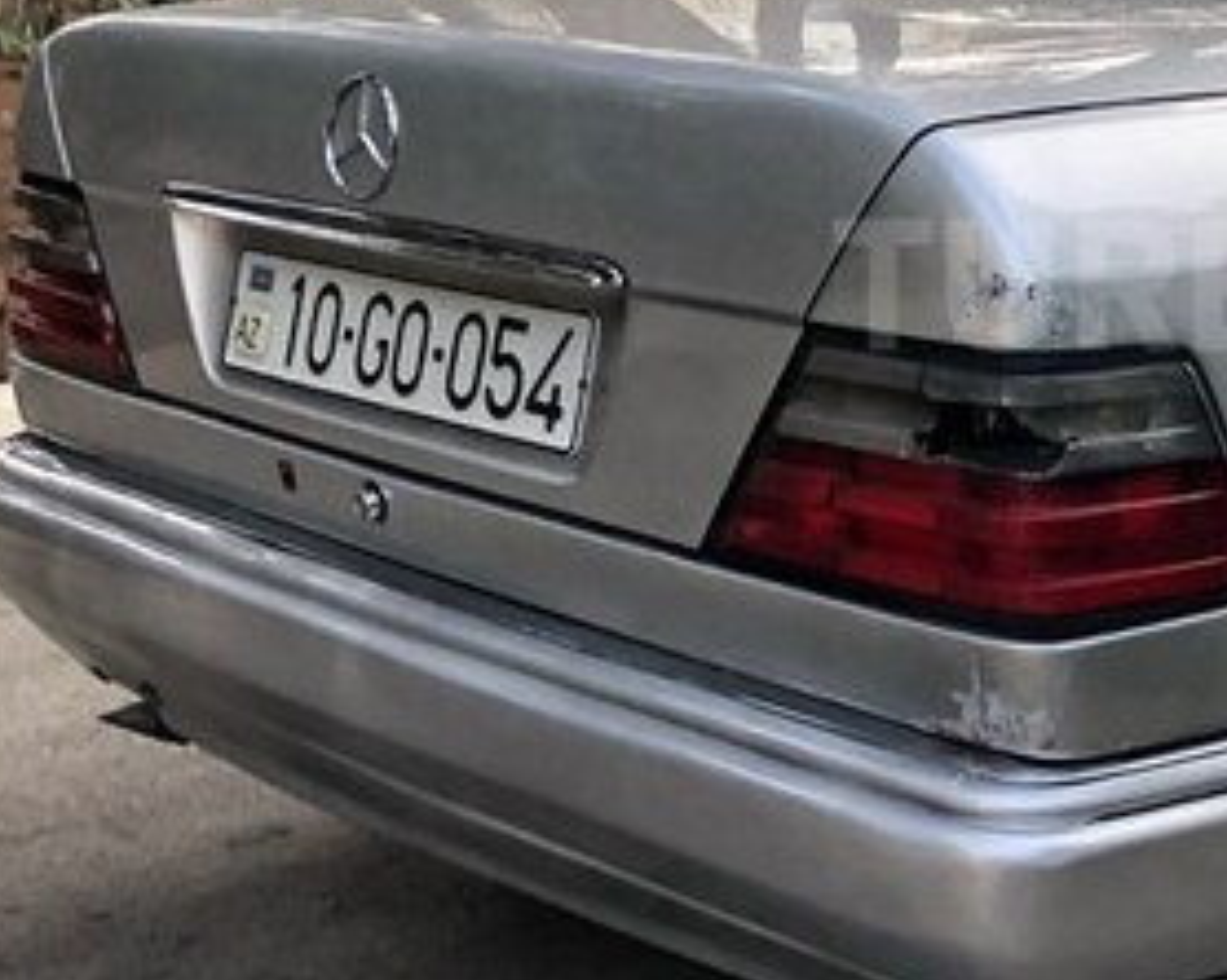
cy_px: 285
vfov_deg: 23.3
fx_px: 2359
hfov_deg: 27.2
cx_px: 1284
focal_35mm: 65
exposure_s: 1/120
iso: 64
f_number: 1.8
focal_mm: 4
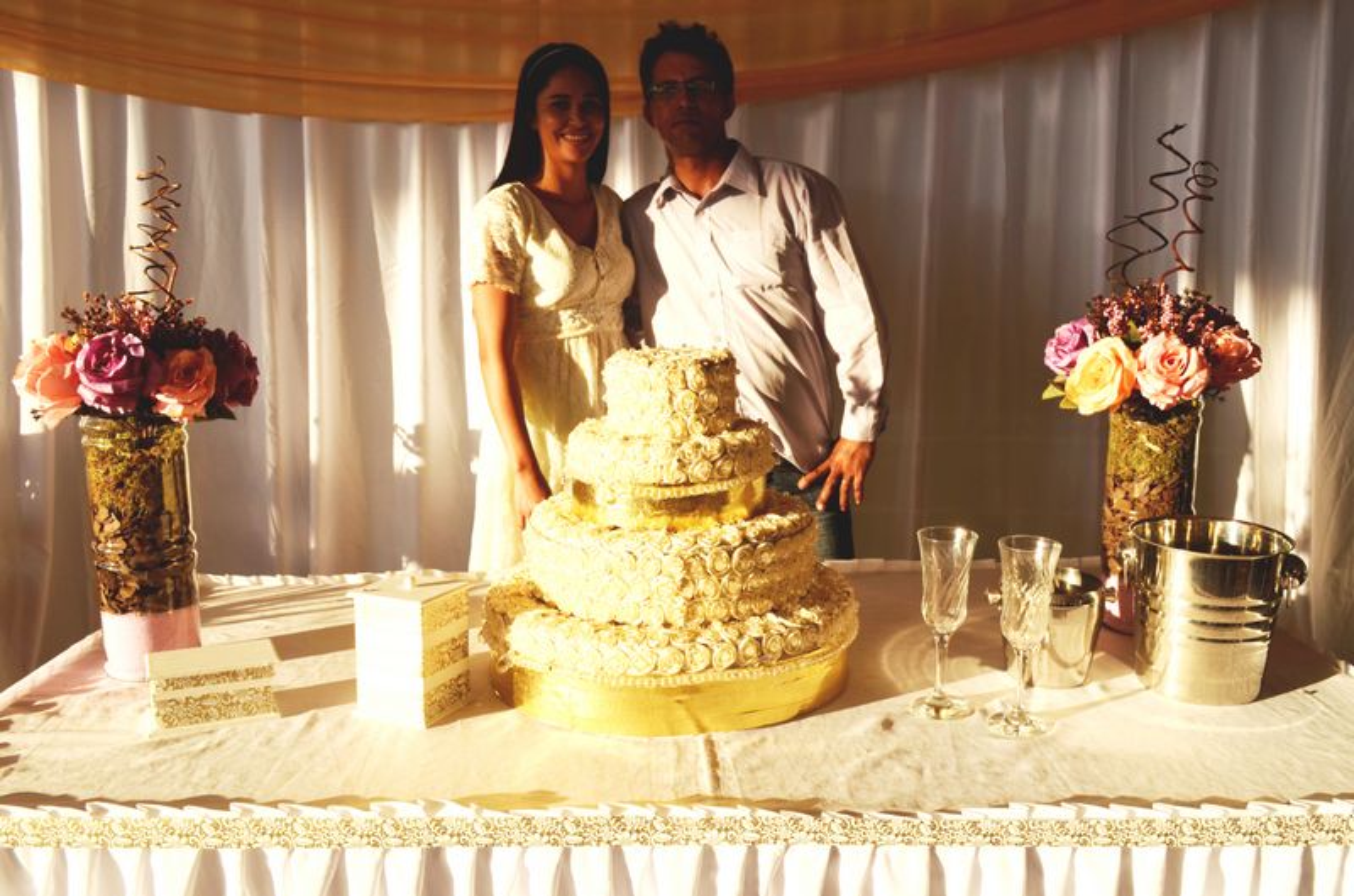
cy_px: 448
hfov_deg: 57.3
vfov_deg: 39.8
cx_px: 677
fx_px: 1238
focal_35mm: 33
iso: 180
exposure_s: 1/250
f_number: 8
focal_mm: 22
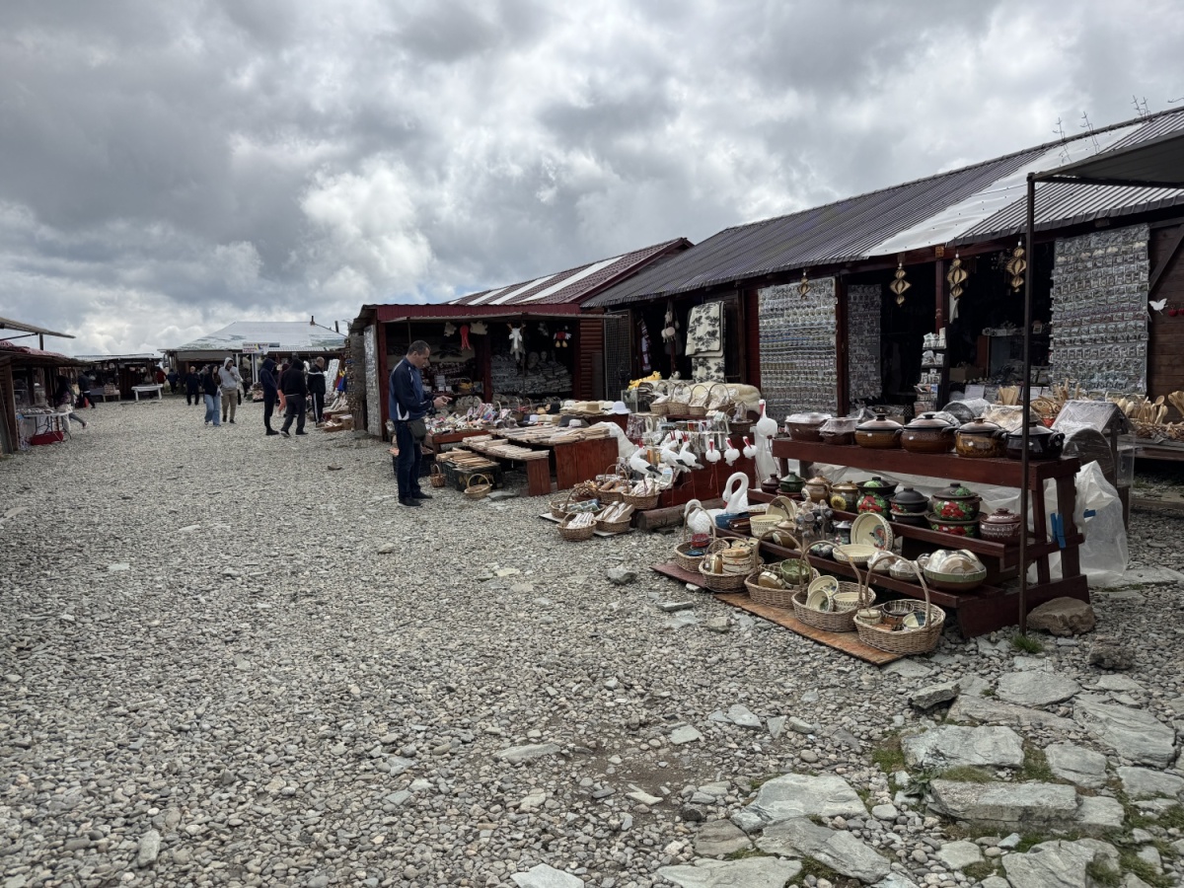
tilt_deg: -6.0
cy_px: 444
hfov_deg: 71.6
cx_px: 592
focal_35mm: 24
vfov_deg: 56.8
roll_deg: +1.7
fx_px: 821
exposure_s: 1/5814
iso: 80
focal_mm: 6.76
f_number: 1.78
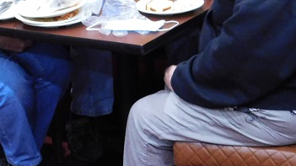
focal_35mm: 116
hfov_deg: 18.5
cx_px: 174
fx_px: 910
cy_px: -54
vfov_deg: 10.2
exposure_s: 1/8
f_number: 3.7
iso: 800
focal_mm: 8
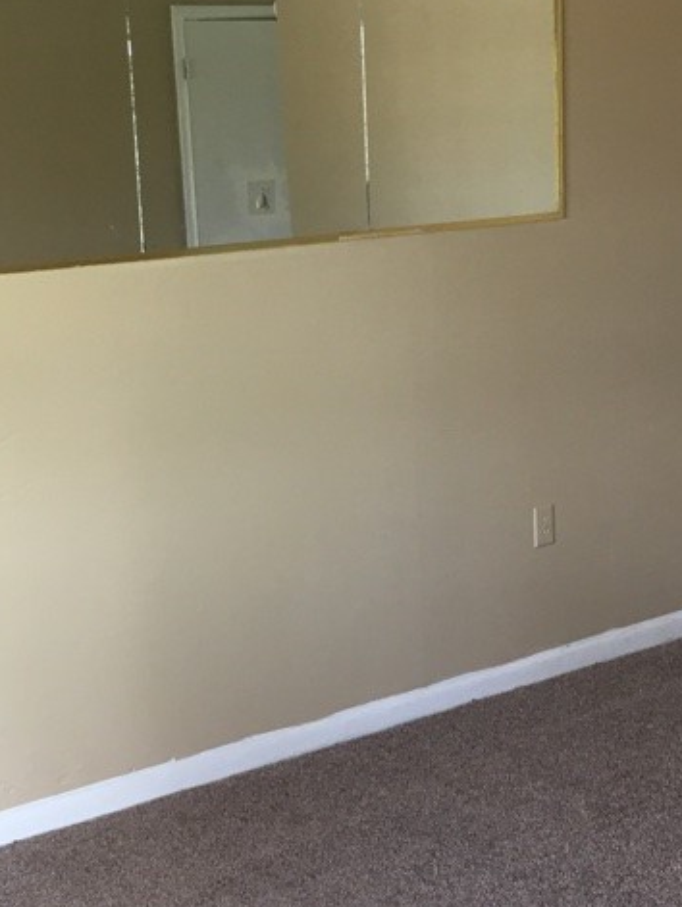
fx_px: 1653
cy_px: 470
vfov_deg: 30.7
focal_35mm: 63
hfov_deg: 23.3
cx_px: 320
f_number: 2.2
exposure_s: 1/30
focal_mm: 4.15
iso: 64
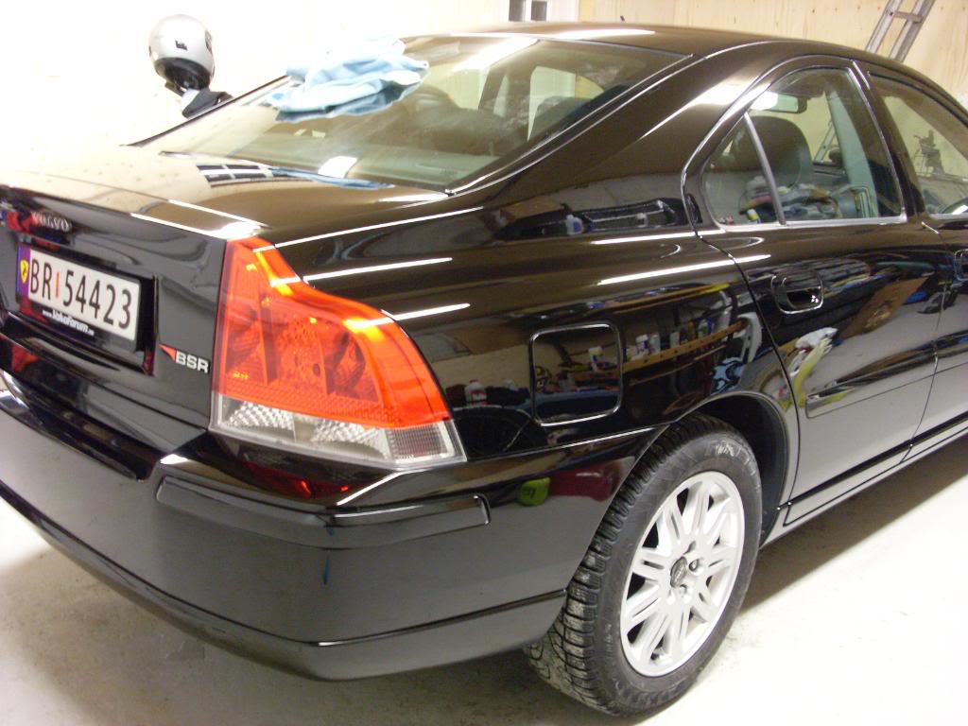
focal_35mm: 38
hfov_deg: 49.0
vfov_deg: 37.7
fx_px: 1063
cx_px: 484
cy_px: 363
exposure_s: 1/8
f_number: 3
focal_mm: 6.3
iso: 200
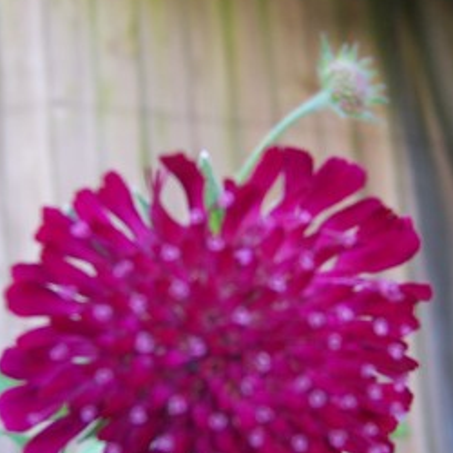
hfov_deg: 30.5
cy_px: 284
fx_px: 829
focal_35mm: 56
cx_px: 192
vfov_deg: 30.4
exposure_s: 1/30
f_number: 2.8
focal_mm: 5.6
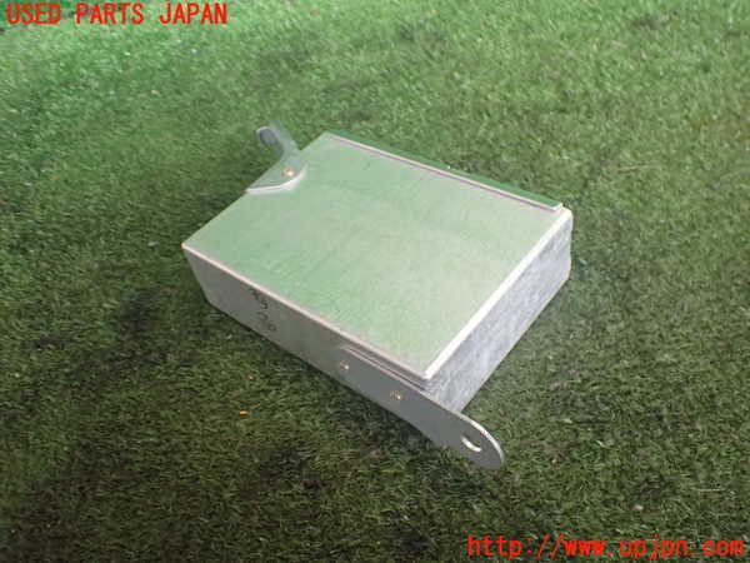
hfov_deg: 60.0
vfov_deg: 46.8
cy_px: 282
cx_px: 375
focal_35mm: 30
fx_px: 650
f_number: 2.3
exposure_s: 1/125
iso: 500
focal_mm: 5.4
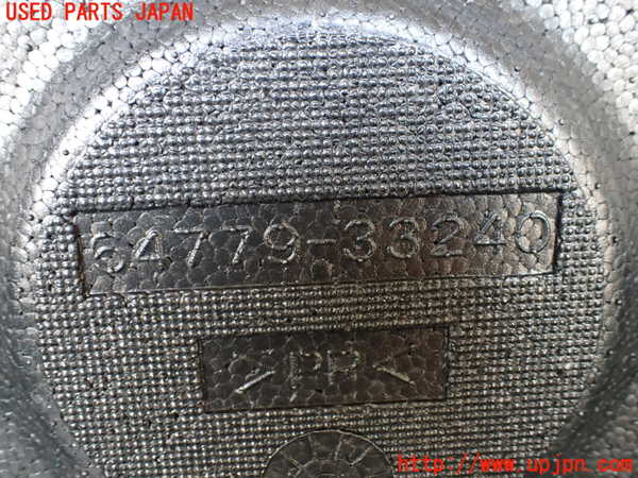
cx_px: 319
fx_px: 553
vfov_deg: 46.8
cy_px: 239
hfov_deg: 60.0
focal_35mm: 30
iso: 800
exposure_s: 1/125
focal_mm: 5.4
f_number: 2.3
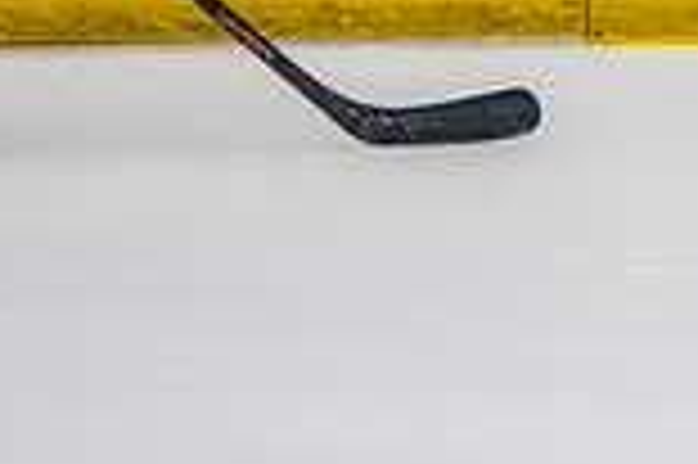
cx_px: 1347
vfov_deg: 1.6
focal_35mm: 834
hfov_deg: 2.5
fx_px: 16153
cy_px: -394
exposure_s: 1/640
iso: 2000
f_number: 3.2
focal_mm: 155
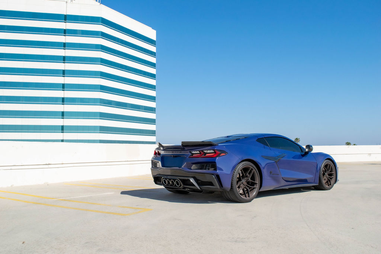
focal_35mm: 34
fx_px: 365
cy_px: 127
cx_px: 190
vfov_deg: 38.4
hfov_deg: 55.1
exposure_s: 1/2000
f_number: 8
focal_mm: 23
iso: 320
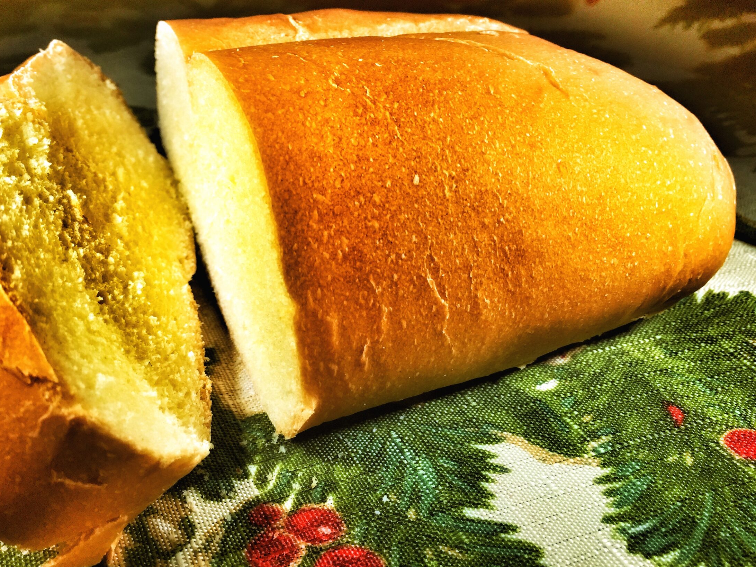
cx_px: 324
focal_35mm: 34
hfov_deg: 53.8
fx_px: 743
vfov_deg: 41.8
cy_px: 260
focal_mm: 4.15
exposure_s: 1/1014
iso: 32
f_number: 2.2
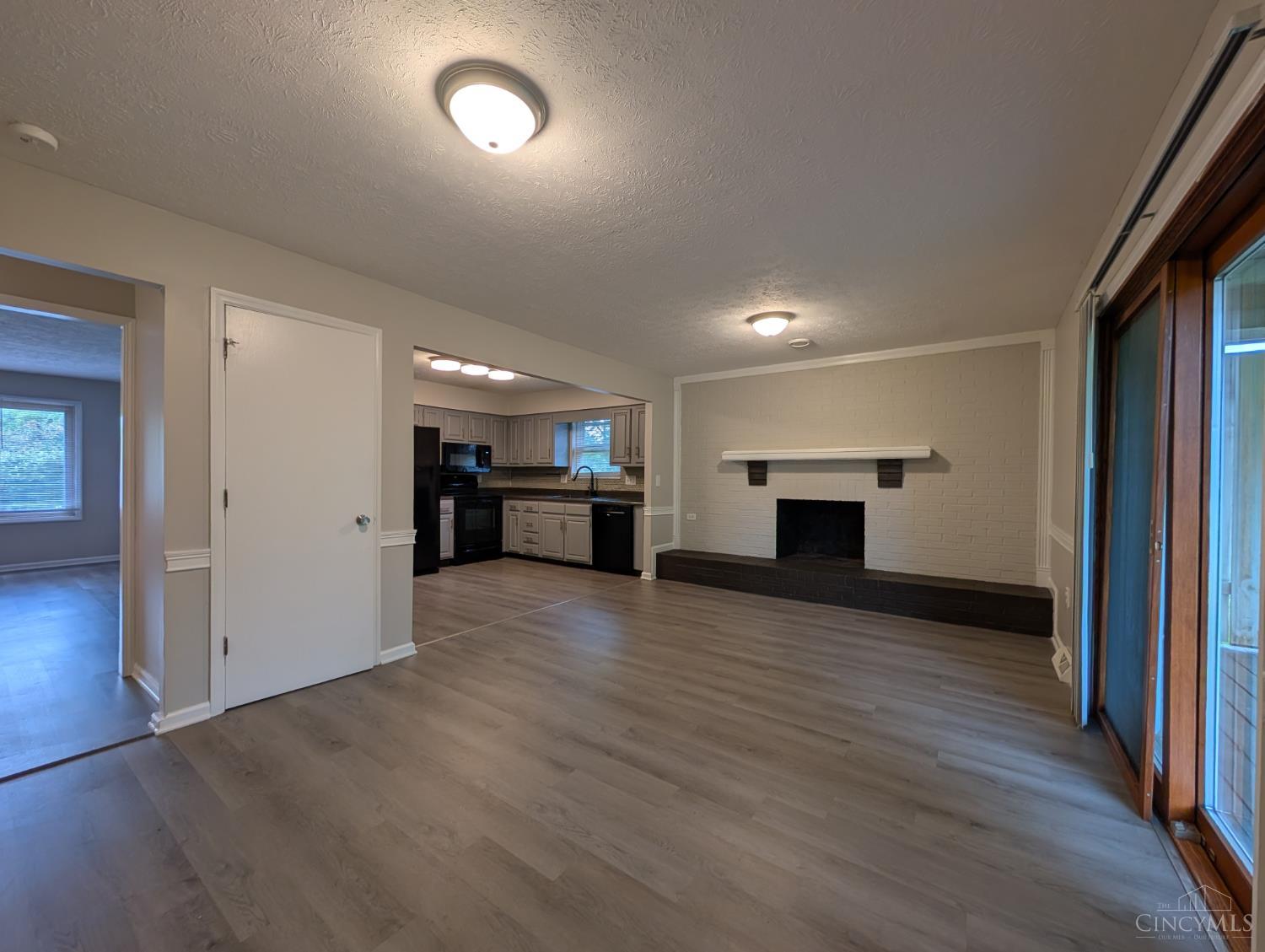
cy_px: 476
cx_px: 632
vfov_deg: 94.6
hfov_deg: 110.5
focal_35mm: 12
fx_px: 439
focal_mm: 2.02
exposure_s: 1/60
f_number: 1.7
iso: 75
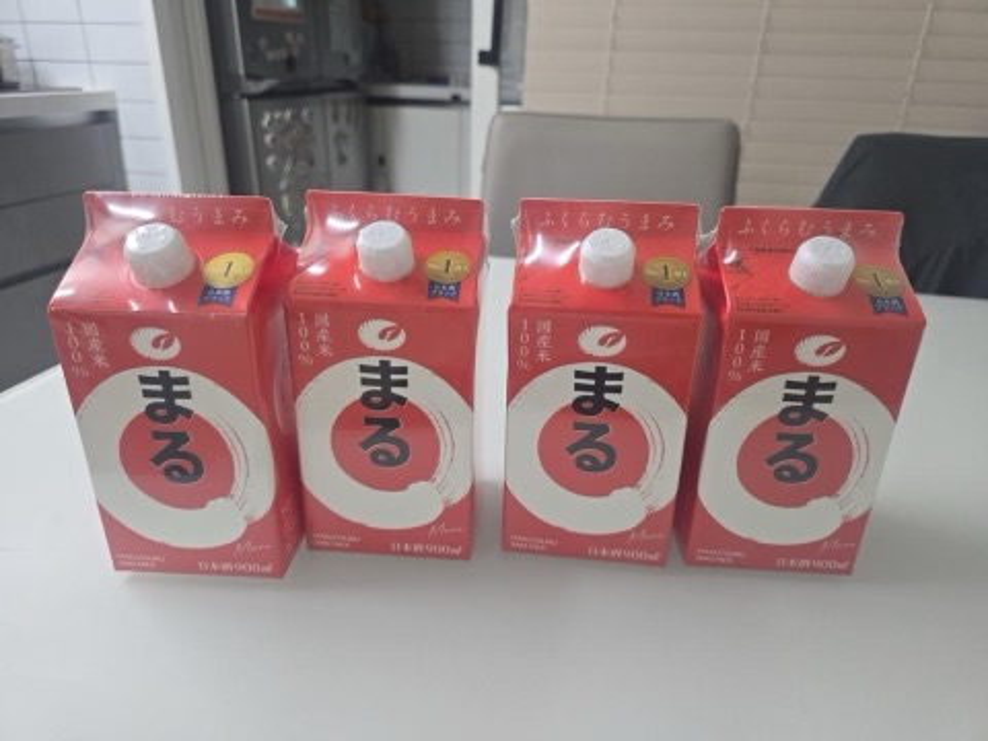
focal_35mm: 23
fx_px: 656
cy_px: 370
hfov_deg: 73.9
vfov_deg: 58.9
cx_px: 494
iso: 500
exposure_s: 1/120
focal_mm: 6.3
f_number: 1.7
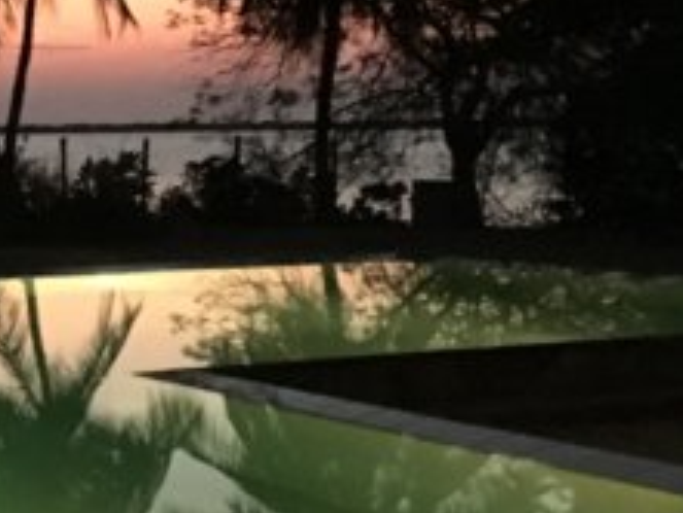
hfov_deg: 18.2
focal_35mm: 105
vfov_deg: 14.0
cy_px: 111
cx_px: -19
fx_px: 2073
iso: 1000
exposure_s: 1/17
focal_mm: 4.15
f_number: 2.2
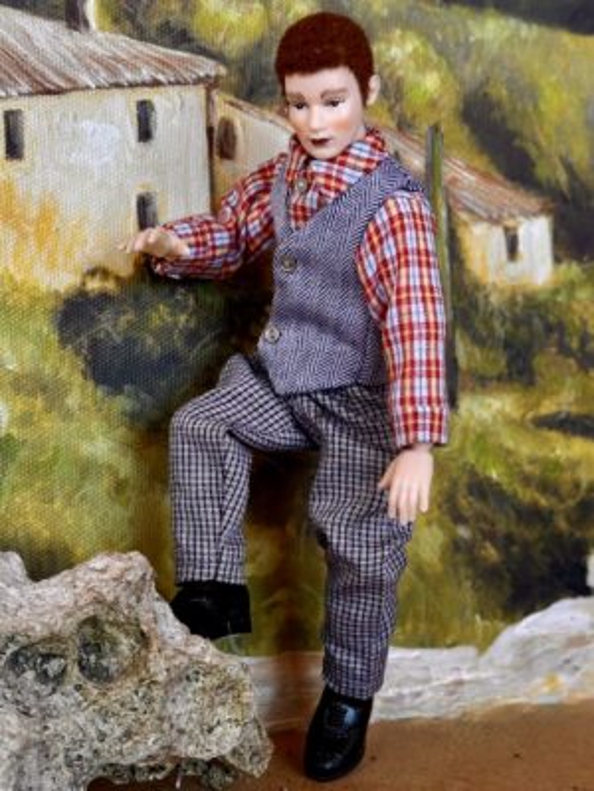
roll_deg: -1.5
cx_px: 297
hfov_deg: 30.3
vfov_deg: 39.7
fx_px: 1098
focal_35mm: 48
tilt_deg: -9.7
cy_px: 396
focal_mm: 6.86
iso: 64
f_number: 1.78
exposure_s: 1/121
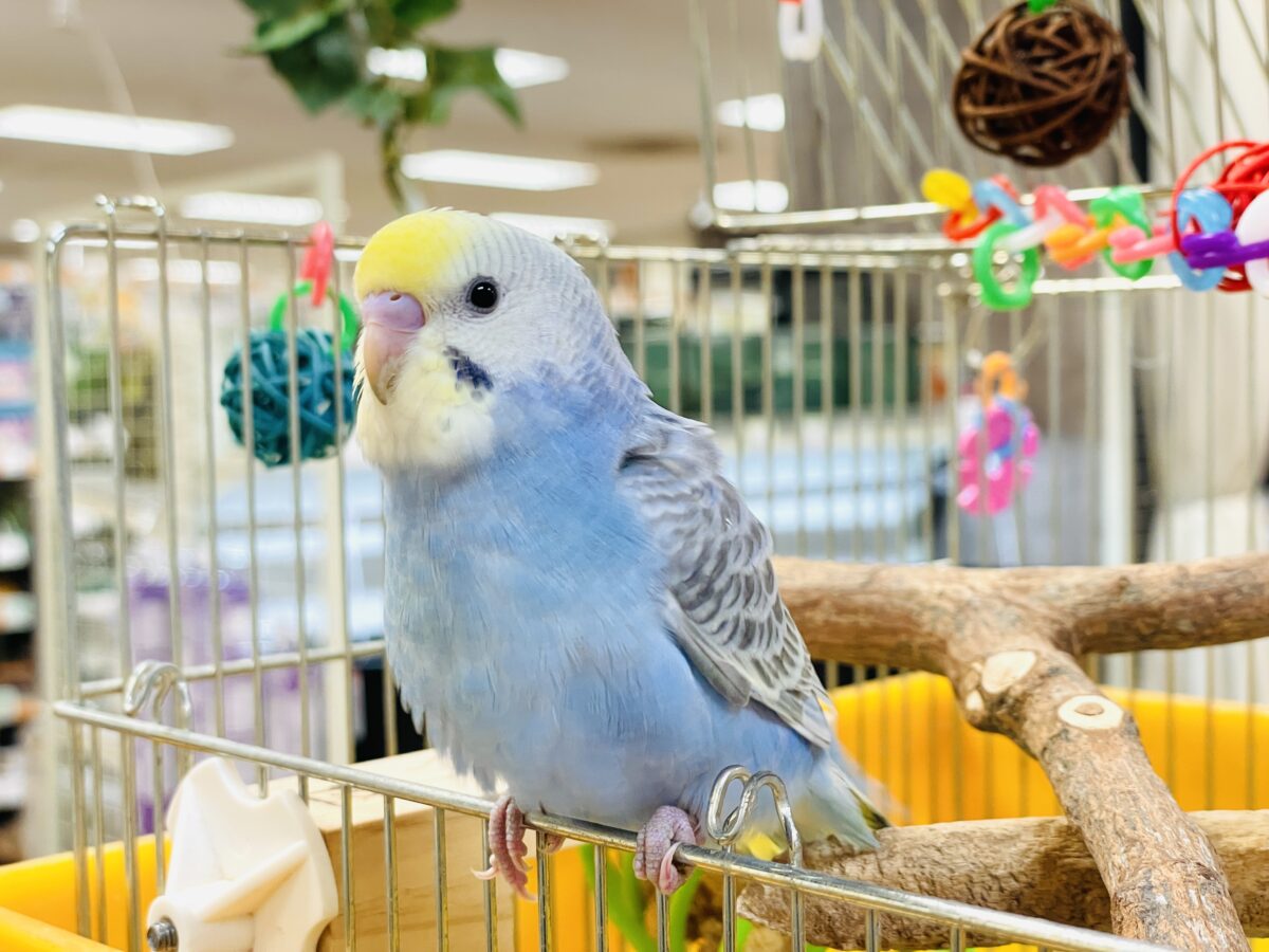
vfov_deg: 28.0
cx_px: 634
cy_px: 476
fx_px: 1906
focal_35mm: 52
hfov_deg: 36.8
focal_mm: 6
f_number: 2
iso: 100
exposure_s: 1/99
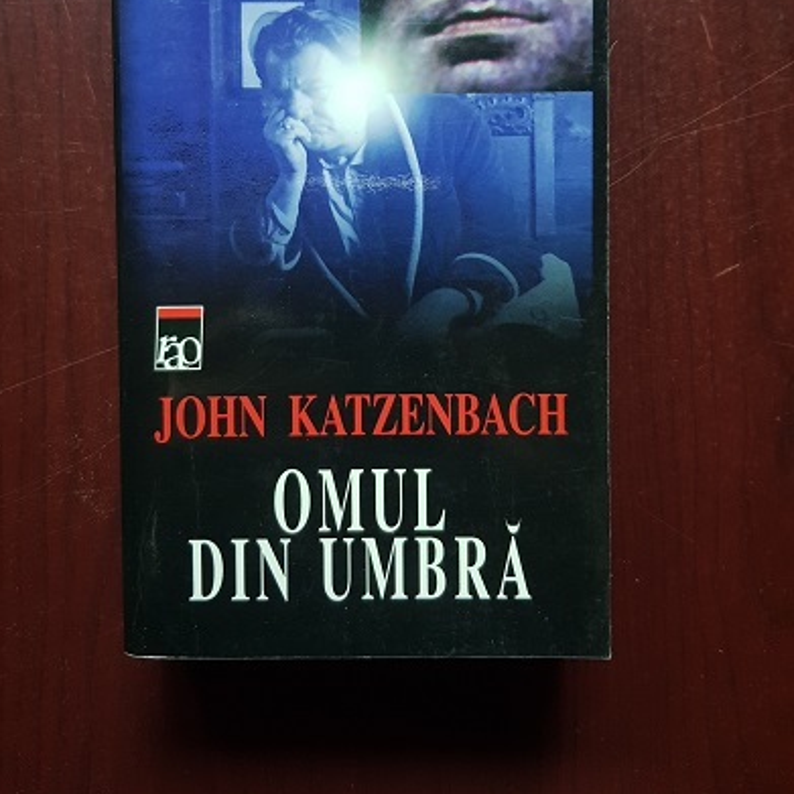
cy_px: 264
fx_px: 830
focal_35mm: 32
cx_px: 382
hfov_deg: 51.1
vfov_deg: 50.2
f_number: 1.7
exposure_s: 1/11
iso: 200
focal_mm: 4.3
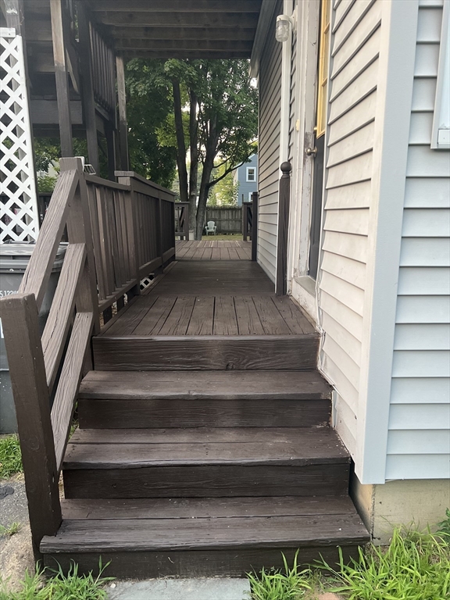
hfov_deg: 53.1
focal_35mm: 26
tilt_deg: -10.9
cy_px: 300
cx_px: 225
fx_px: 451
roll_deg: +0.1
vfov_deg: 67.3
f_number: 1.5
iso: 125
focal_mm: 5.7
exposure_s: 1/113
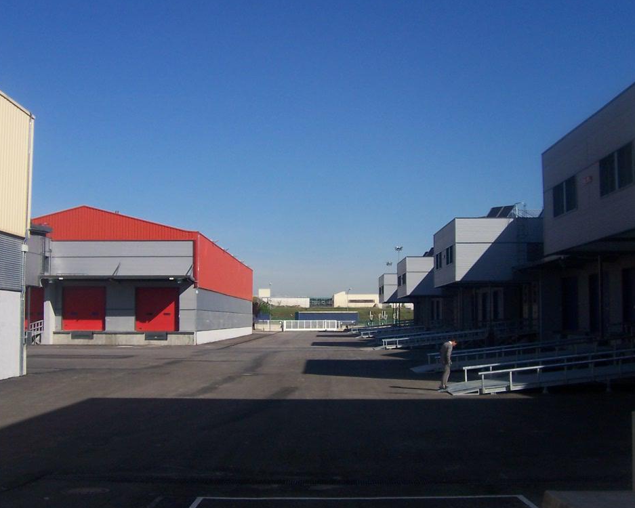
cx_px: 311
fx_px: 846
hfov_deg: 41.1
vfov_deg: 33.4
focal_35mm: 45
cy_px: 265
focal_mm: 6
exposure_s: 1/750
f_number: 4.8
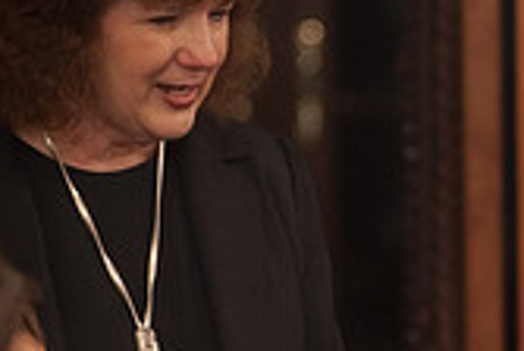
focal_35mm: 574
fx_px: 8370
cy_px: 420
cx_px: 841
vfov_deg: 2.4
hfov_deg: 3.6
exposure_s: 1/40
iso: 200
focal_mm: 110
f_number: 4
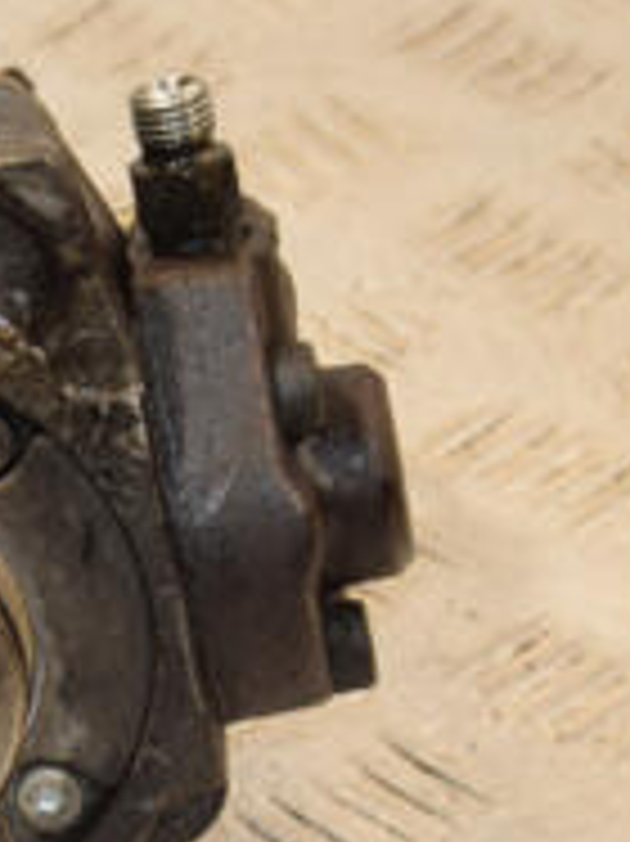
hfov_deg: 5.5
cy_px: 455
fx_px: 6511
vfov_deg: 7.4
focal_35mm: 268
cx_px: -225
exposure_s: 1/200
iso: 800
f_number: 6.3
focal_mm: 58
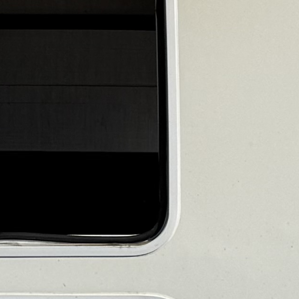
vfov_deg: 8.7
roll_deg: -0.3
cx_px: -62
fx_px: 1876
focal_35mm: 192
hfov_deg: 9.0
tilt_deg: +3.8
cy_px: -275
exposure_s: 1/10309
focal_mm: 6.76
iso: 80
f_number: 1.78
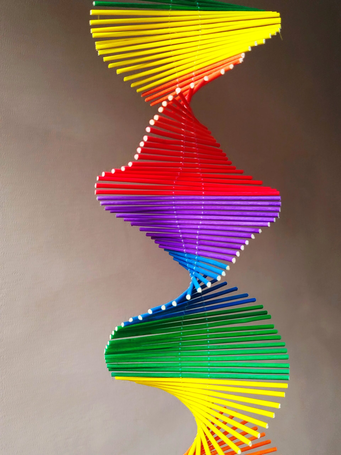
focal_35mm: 48
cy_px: 228
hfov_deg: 30.3
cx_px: 170
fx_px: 630
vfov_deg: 39.7
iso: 100
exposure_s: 1/120
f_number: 1.7
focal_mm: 5.31
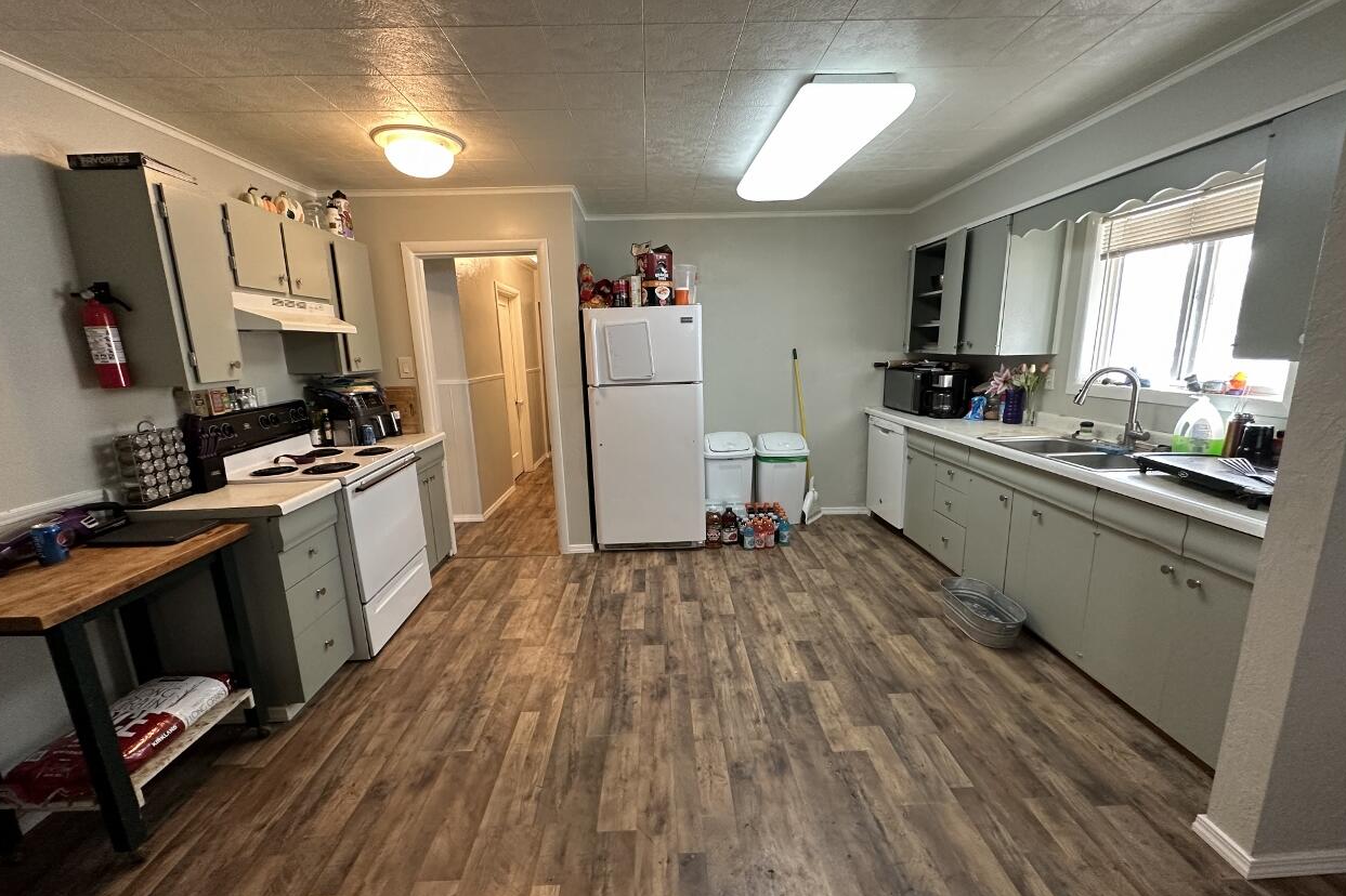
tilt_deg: -11.9
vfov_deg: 77.3
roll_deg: +2.0
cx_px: 667
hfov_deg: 100.4
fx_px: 561
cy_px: 466
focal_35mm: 15
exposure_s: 1/60
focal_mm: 2.22
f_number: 2.2
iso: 250
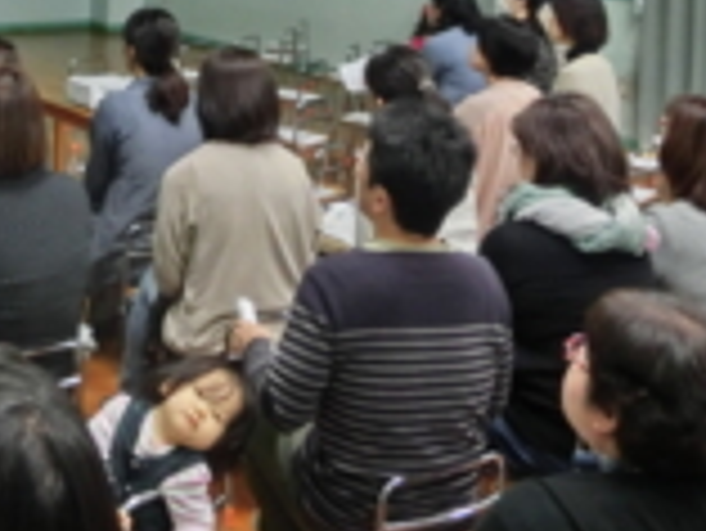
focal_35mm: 61
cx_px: 117
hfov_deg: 30.7
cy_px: -130
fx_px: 1245
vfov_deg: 22.0
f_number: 3
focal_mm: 4.24
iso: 500
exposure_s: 1/50
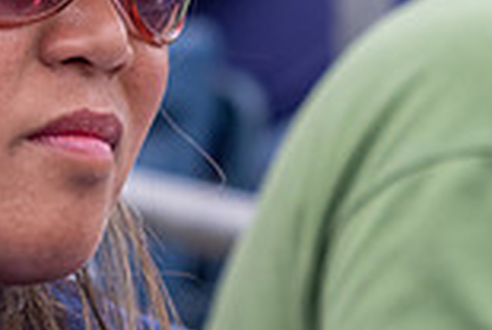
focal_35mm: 482
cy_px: 435
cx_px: 14
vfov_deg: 2.9
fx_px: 6600
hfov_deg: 4.3
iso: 800
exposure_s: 1/800
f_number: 5.6
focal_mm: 80
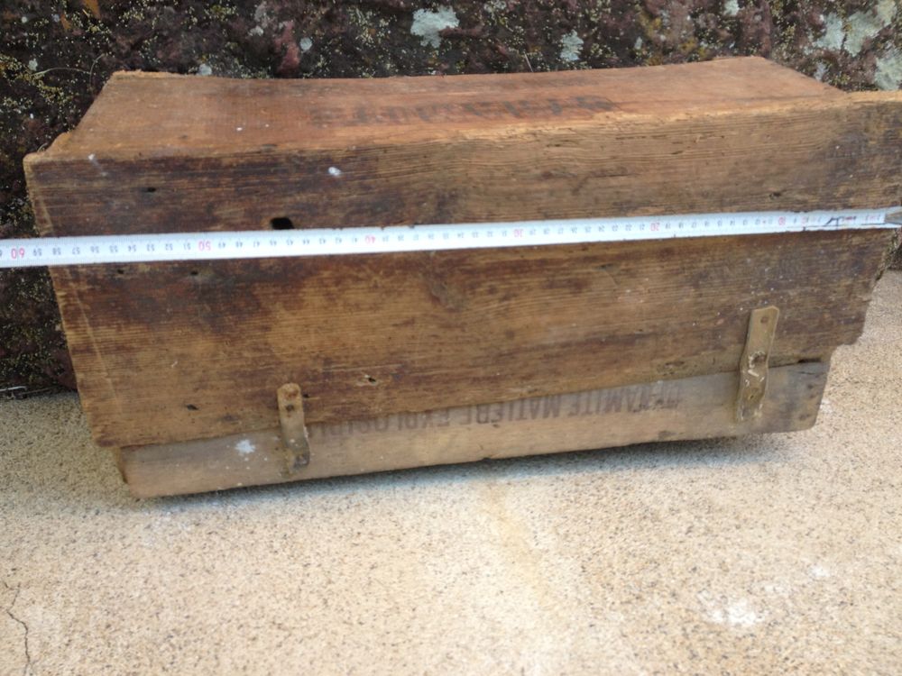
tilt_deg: -61.7
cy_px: 338
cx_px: 451
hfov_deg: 52.6
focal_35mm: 35
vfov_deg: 40.7
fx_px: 912
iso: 50
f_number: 2.4
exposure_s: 1/60
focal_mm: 4.28
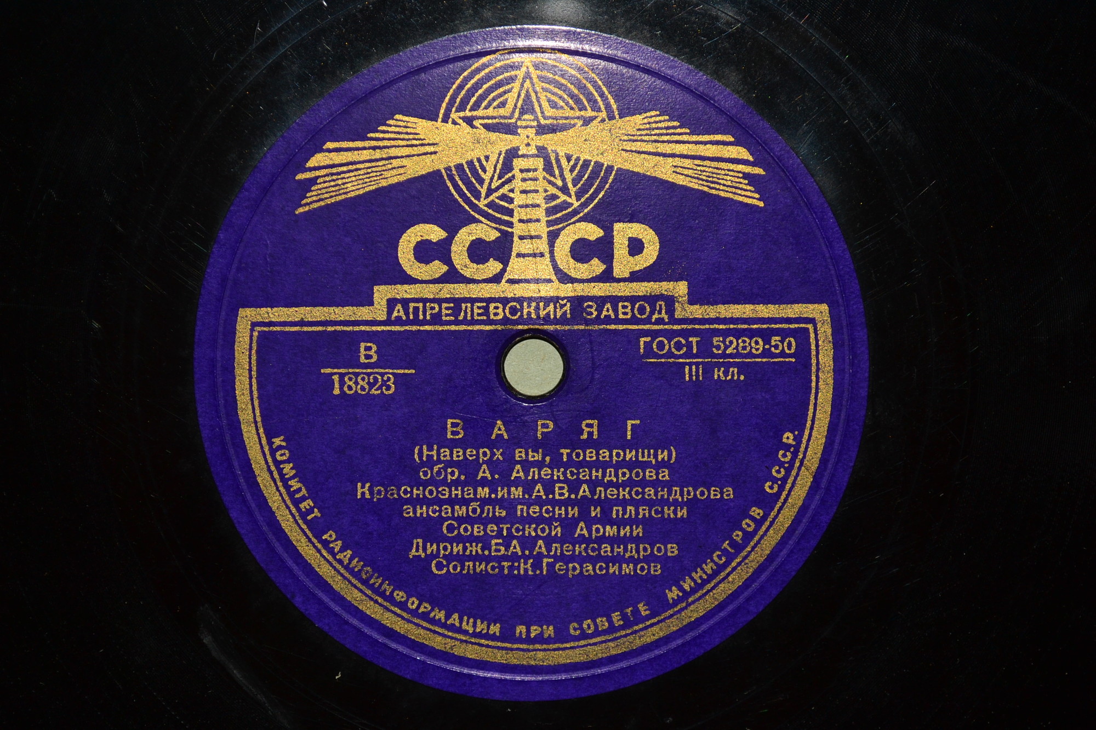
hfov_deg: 24.6
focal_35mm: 82
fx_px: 2511
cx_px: 548
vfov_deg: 16.6
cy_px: 365
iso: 100
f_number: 5.6
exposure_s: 1/200
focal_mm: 55
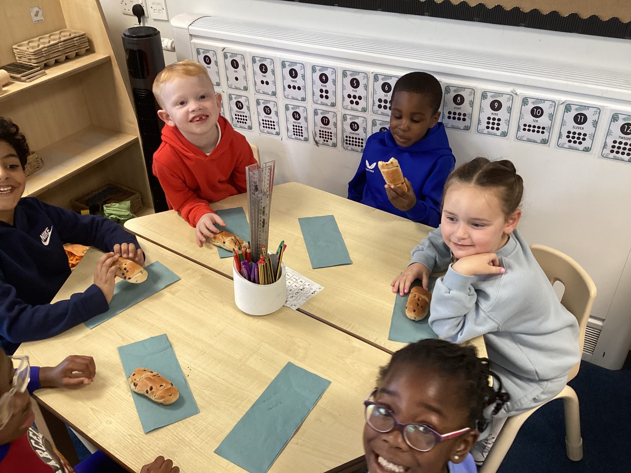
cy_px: 236
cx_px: 316
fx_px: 565
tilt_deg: -34.6
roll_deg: +1.0
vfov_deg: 45.4
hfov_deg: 58.4
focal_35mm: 31
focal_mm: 3.3
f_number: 2.4
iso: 125
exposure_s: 1/50
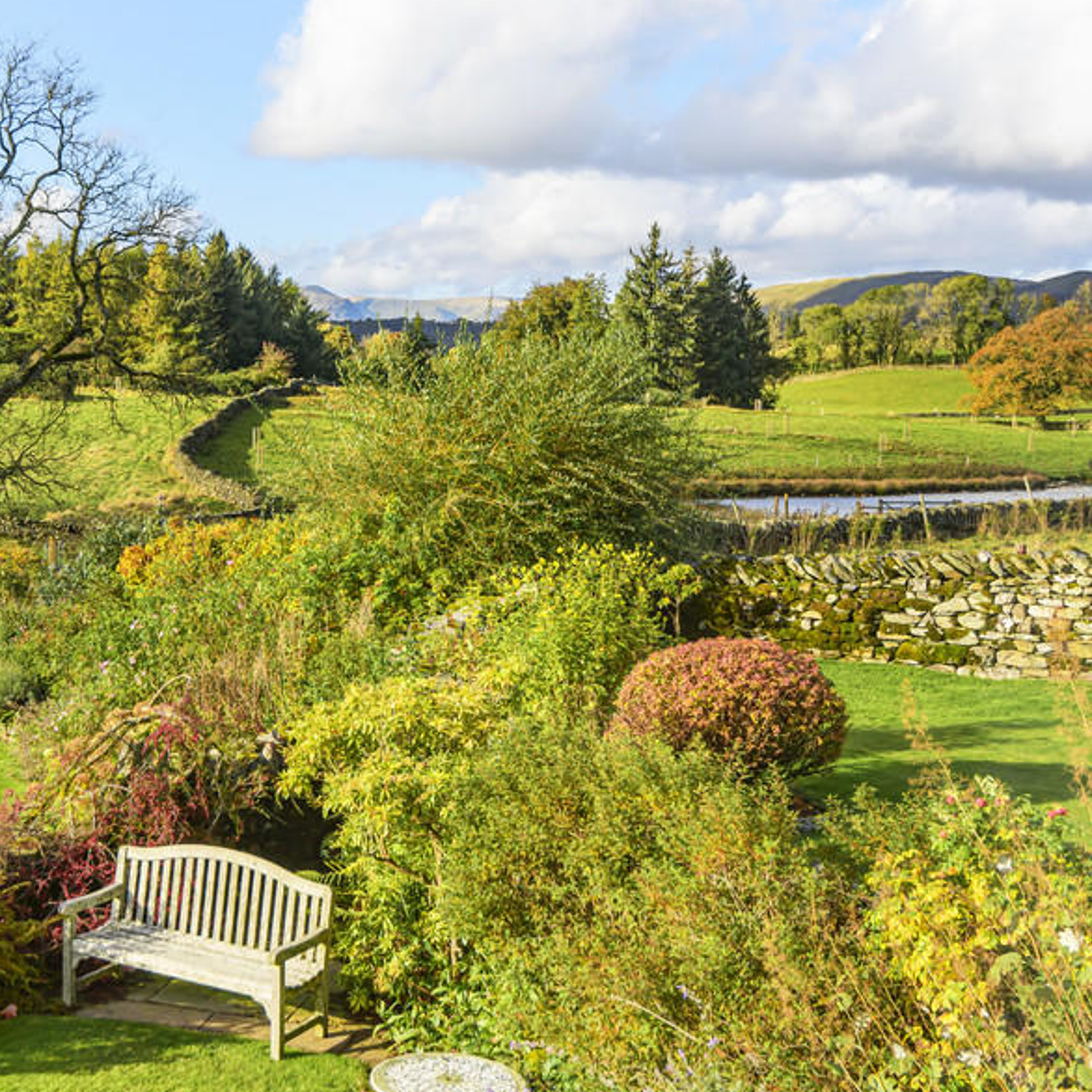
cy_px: 460
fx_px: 1856
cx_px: 242
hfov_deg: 32.0
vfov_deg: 32.7
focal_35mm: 52
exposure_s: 1/800
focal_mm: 35
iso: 250
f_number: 8
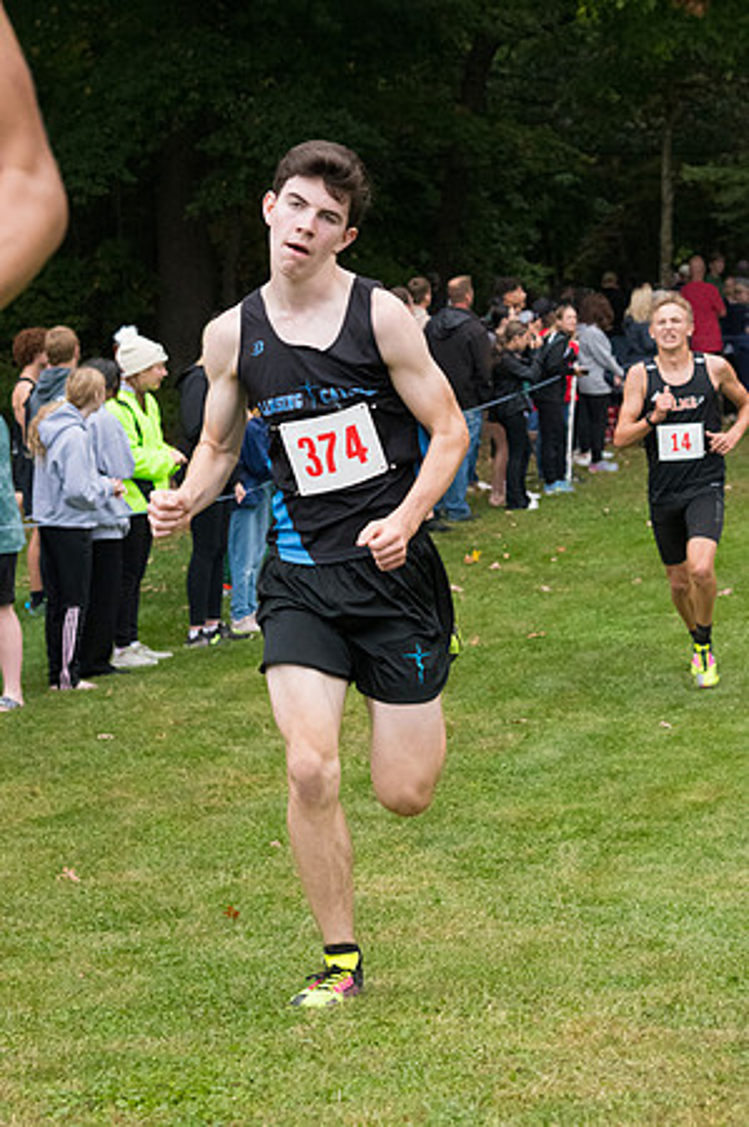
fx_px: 2721
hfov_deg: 15.7
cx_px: 374
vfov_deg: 23.4
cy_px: 564
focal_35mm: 87
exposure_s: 1/1600
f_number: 5
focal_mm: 58
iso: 3200
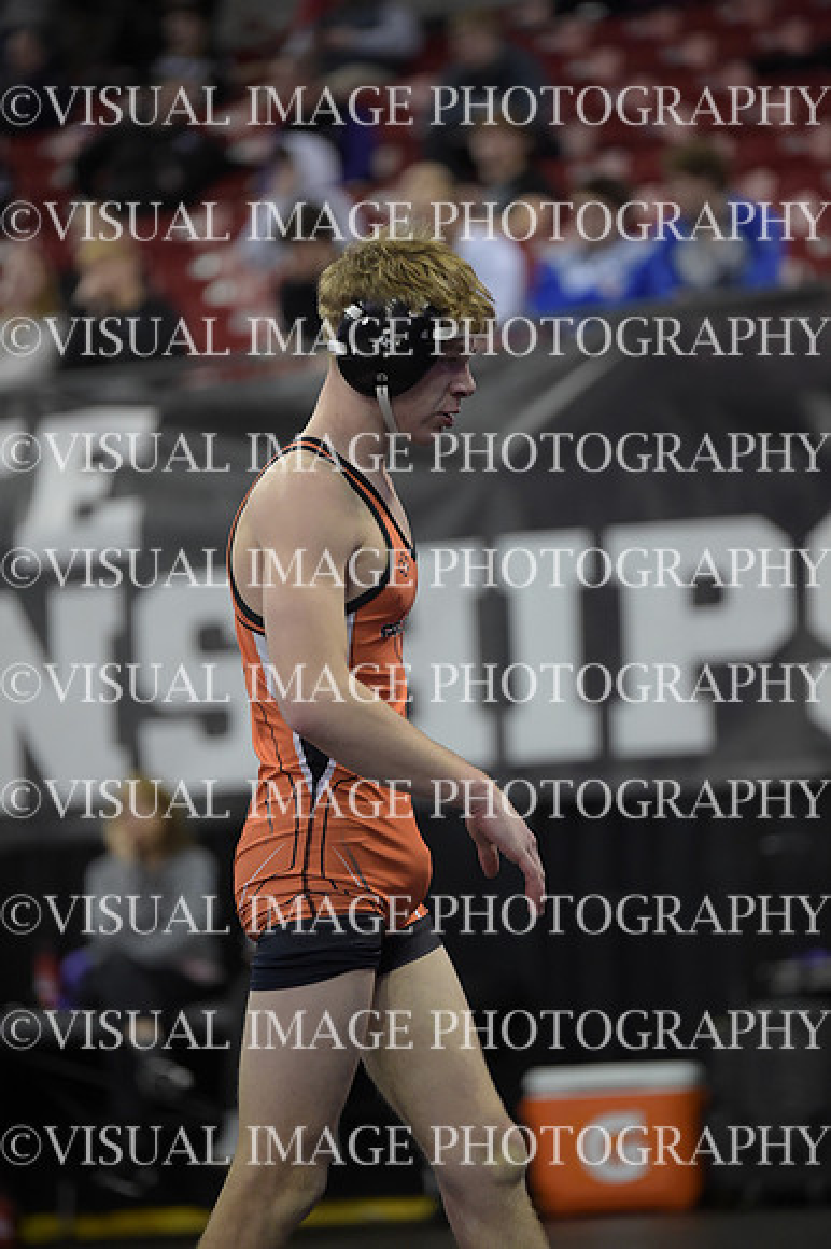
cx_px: 416
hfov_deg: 8.6
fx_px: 5546
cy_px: 624
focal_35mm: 160
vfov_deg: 12.8
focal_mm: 160
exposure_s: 1/1250
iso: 4000
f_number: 2.8
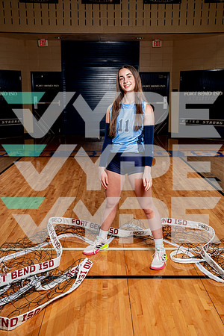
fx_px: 373
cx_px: 112
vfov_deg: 48.5
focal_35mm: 40
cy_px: 168
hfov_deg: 33.4
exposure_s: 1/250
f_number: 5.6
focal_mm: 40
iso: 200
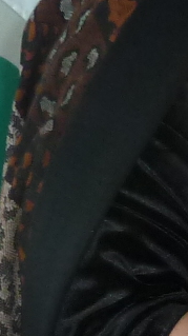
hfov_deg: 6.7
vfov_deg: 12.3
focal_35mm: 175
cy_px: 263
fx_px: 1554
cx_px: 384
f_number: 3.3
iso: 200
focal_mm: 4.1
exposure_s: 1/30
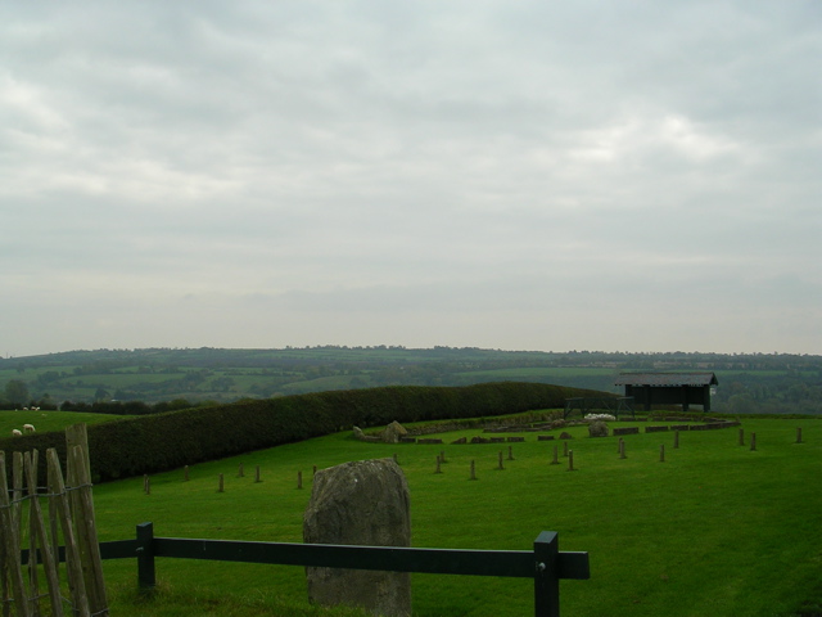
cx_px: 411
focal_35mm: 38
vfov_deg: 37.7
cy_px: 308
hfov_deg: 49.0
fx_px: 902
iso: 50
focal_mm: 5.8
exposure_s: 1/190
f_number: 5.6
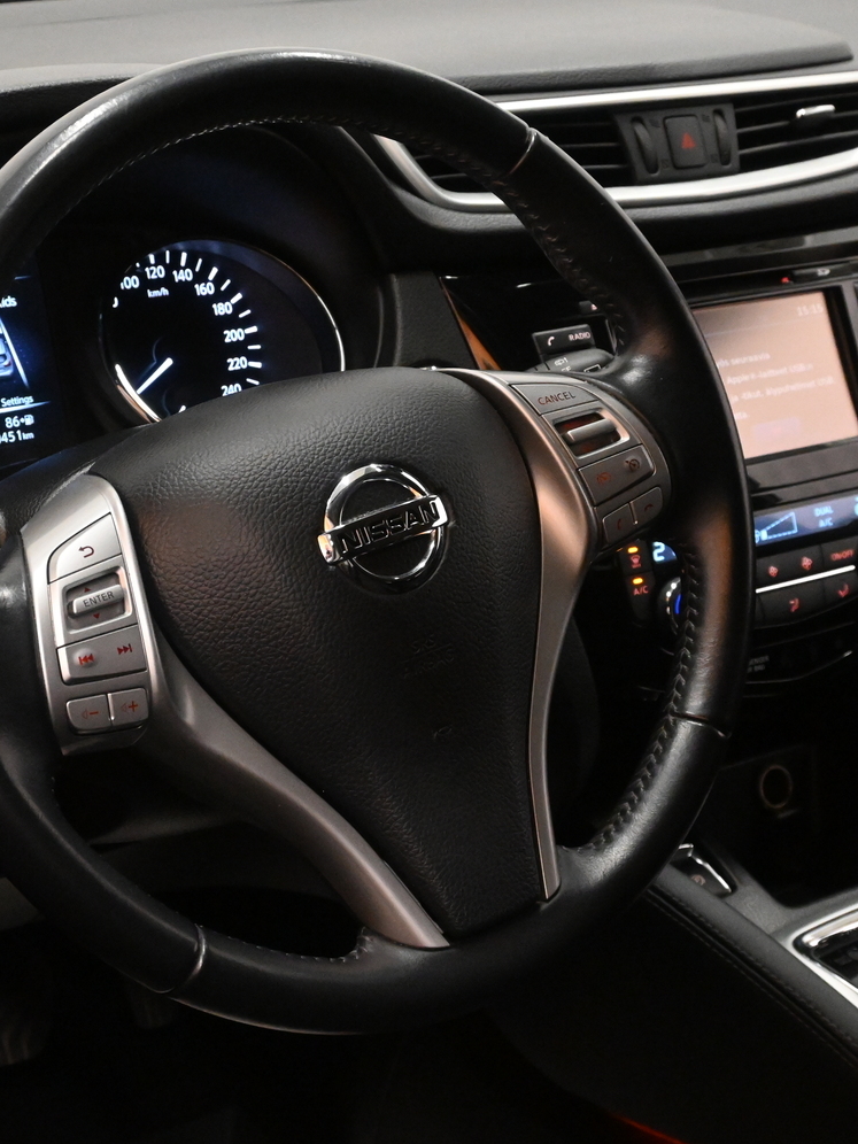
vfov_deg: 31.1
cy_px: 547
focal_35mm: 62
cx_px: 301
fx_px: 2055
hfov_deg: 23.5
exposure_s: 1/100
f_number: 6.3
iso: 5000
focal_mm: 26.5
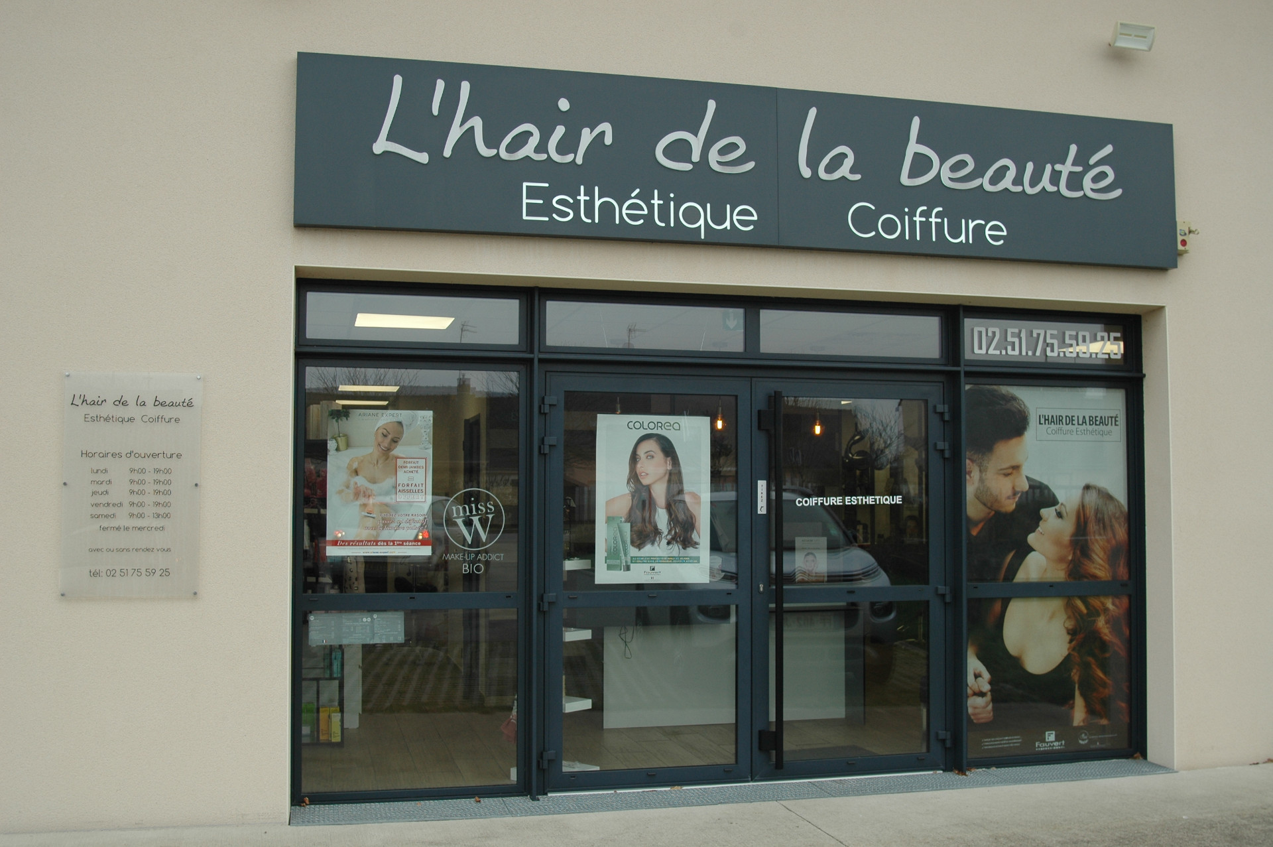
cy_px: 424
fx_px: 1272
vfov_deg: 36.8
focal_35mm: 36
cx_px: 636
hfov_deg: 53.2
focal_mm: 24
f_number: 6.3
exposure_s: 1/125
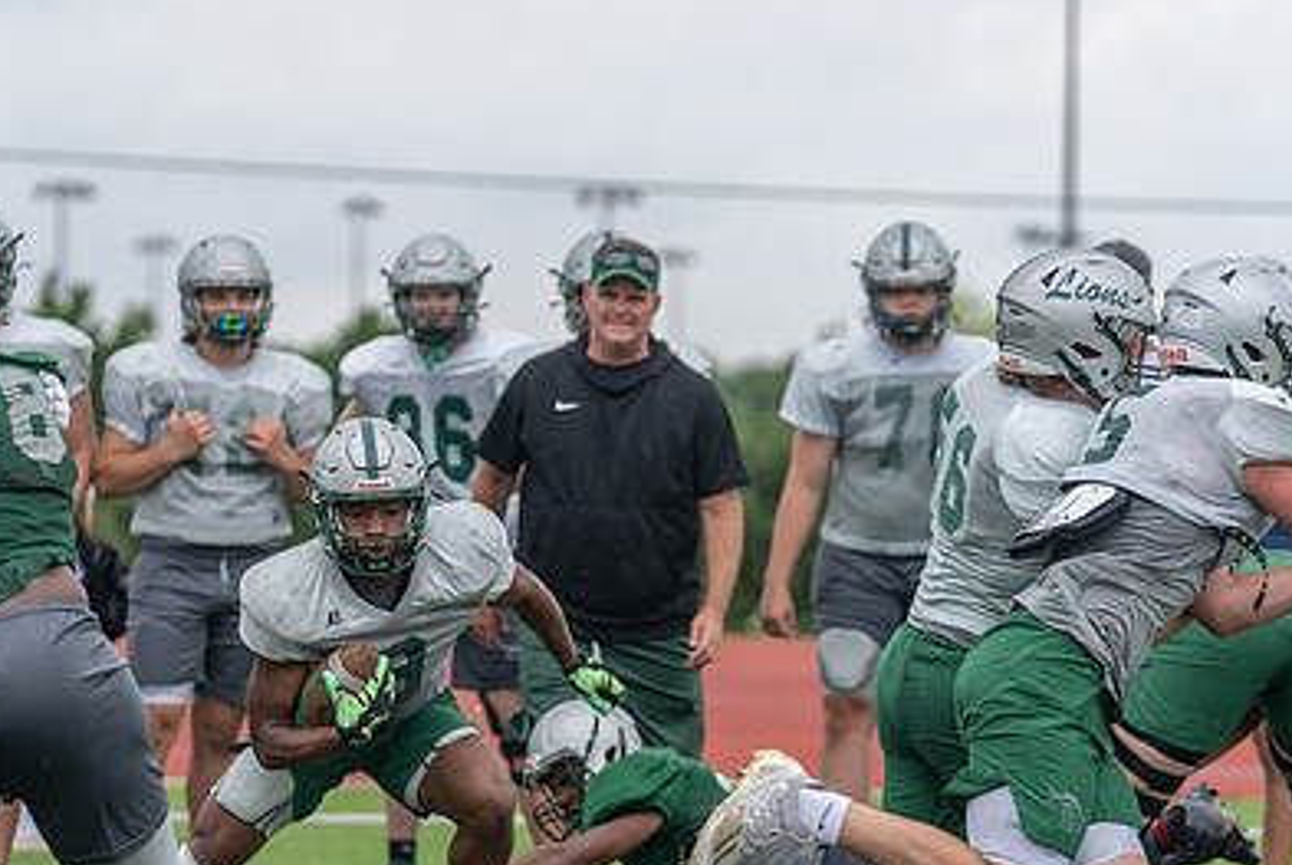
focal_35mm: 227
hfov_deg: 9.1
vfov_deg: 6.1
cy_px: 623
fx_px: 8156
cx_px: 542
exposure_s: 1/1250
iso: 200
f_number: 3.5
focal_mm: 154
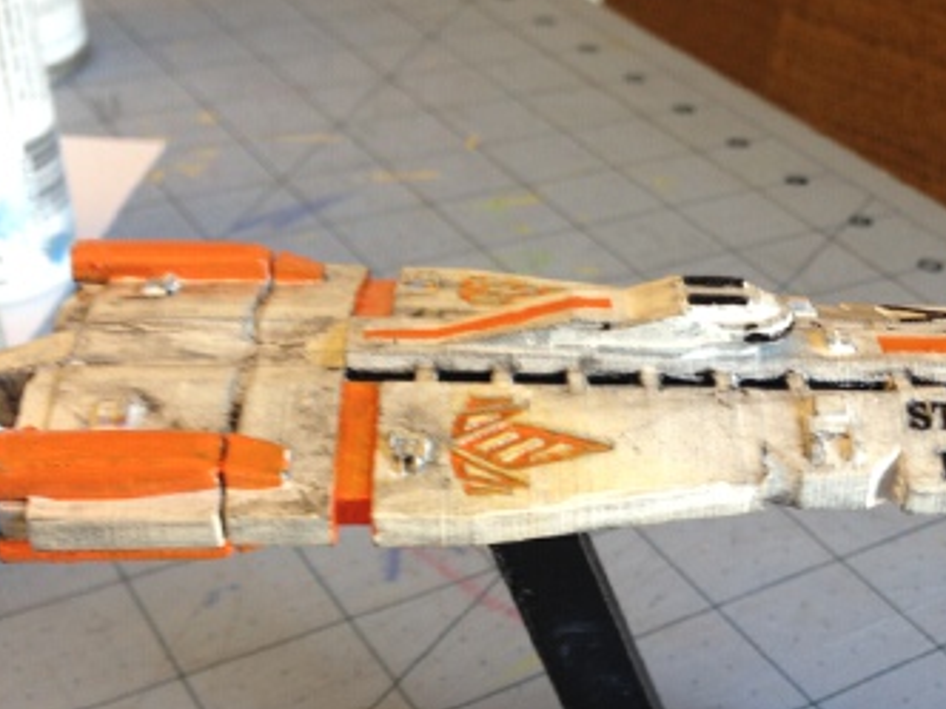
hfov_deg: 35.5
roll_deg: -2.3
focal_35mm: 53
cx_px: 694
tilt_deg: -36.6
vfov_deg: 27.2
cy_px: 518
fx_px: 1448
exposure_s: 1/24
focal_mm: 4.12
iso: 50
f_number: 2.4
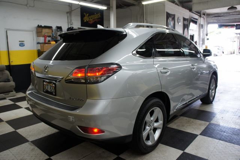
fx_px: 180
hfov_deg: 67.4
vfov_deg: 47.9
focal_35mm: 27
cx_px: 120
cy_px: 80
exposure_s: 1/40
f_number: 4
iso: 200
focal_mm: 18
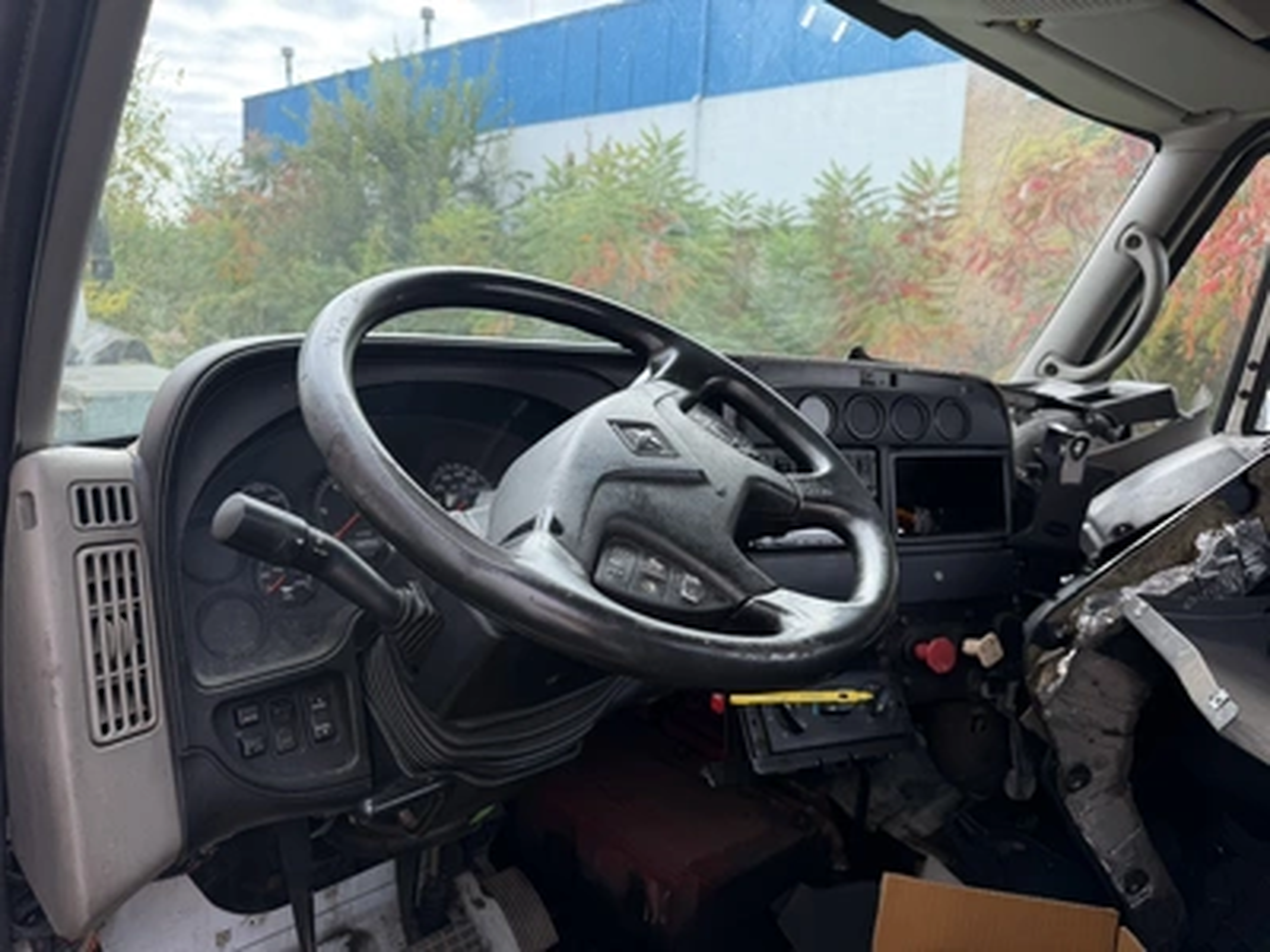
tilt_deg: -9.6
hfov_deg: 71.6
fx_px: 881
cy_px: 476
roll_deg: -2.2
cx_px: 635
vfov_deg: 56.8
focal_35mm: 24
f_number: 1.78
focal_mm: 6.76
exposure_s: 1/330
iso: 80
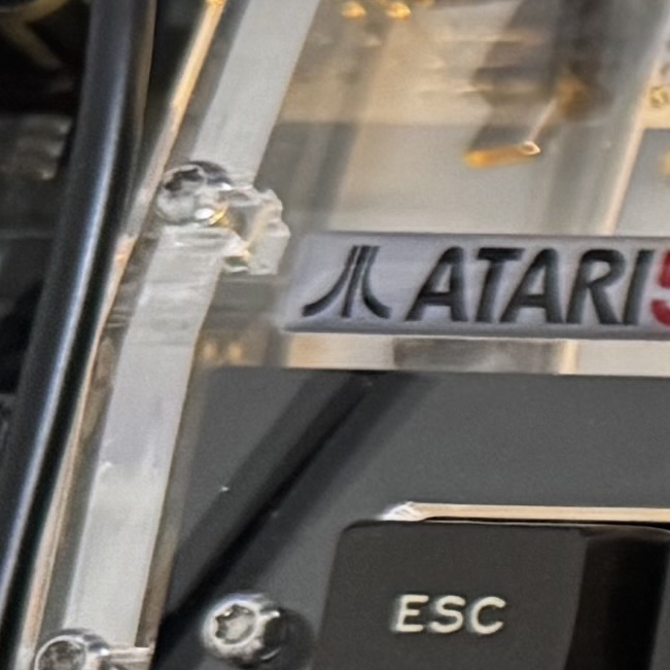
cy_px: 434
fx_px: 4073
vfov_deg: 9.4
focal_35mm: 186
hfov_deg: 7.2
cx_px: 2628
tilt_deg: -59.3
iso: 500
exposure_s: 1/60
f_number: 1.78
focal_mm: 6.76
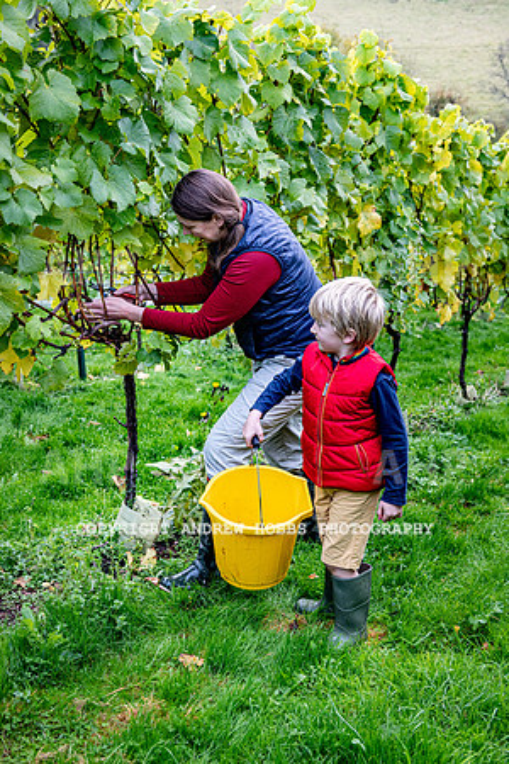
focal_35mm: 42
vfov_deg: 46.4
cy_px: 382
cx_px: 254
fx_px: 891
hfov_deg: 31.9
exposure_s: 1/320
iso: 560
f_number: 5
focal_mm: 42
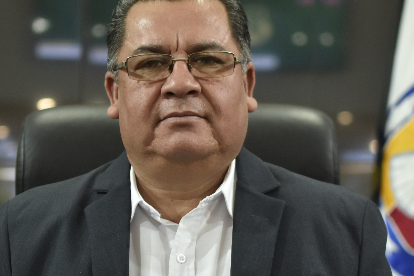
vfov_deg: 13.4
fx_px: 1173
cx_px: 181
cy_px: 202
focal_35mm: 102
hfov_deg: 20.0
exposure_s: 1/60
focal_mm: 35
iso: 320
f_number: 1.8
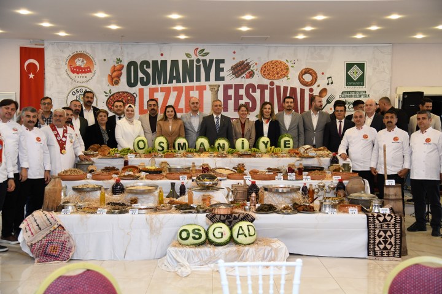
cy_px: 147
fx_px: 540
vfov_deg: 30.5
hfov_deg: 44.5
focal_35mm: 44
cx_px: 221
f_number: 4
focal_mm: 44
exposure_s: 1/200
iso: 1000
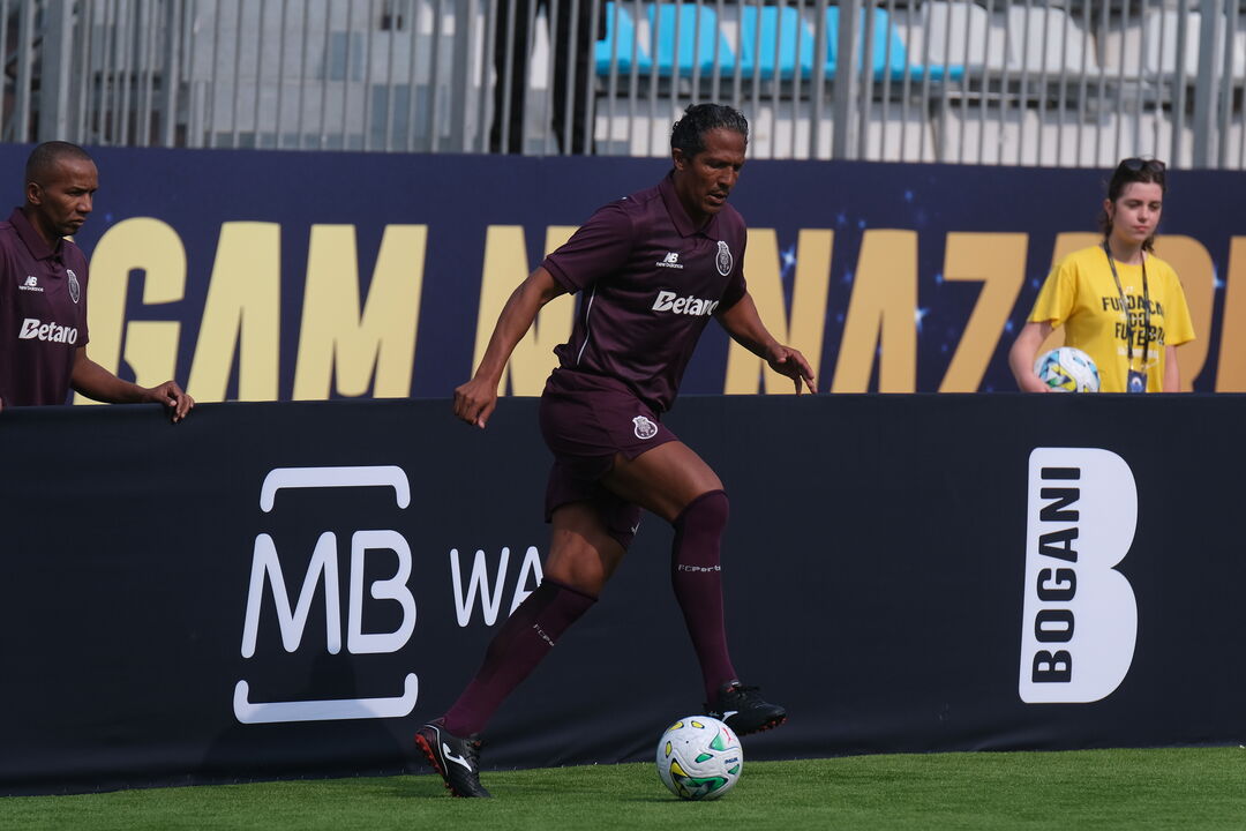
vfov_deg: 3.1
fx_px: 15574
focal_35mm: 450
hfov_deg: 4.6
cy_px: 416
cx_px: 623
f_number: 4
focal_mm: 300
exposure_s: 1/3200
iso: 400
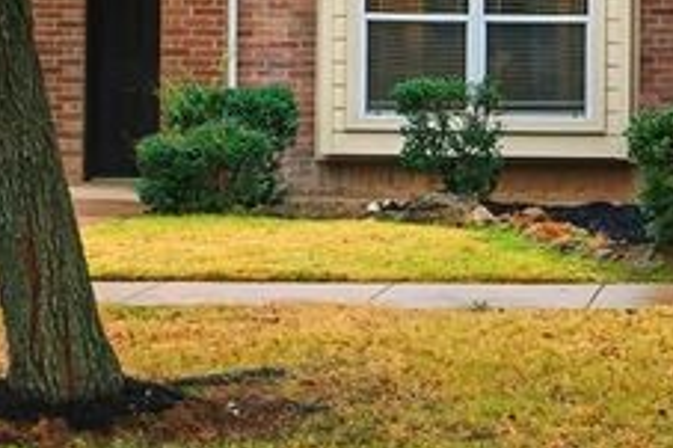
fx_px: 2783
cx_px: 798
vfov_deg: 9.2
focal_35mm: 149
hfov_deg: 13.4
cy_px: 134
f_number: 8
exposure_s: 1/125
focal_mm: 33
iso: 100
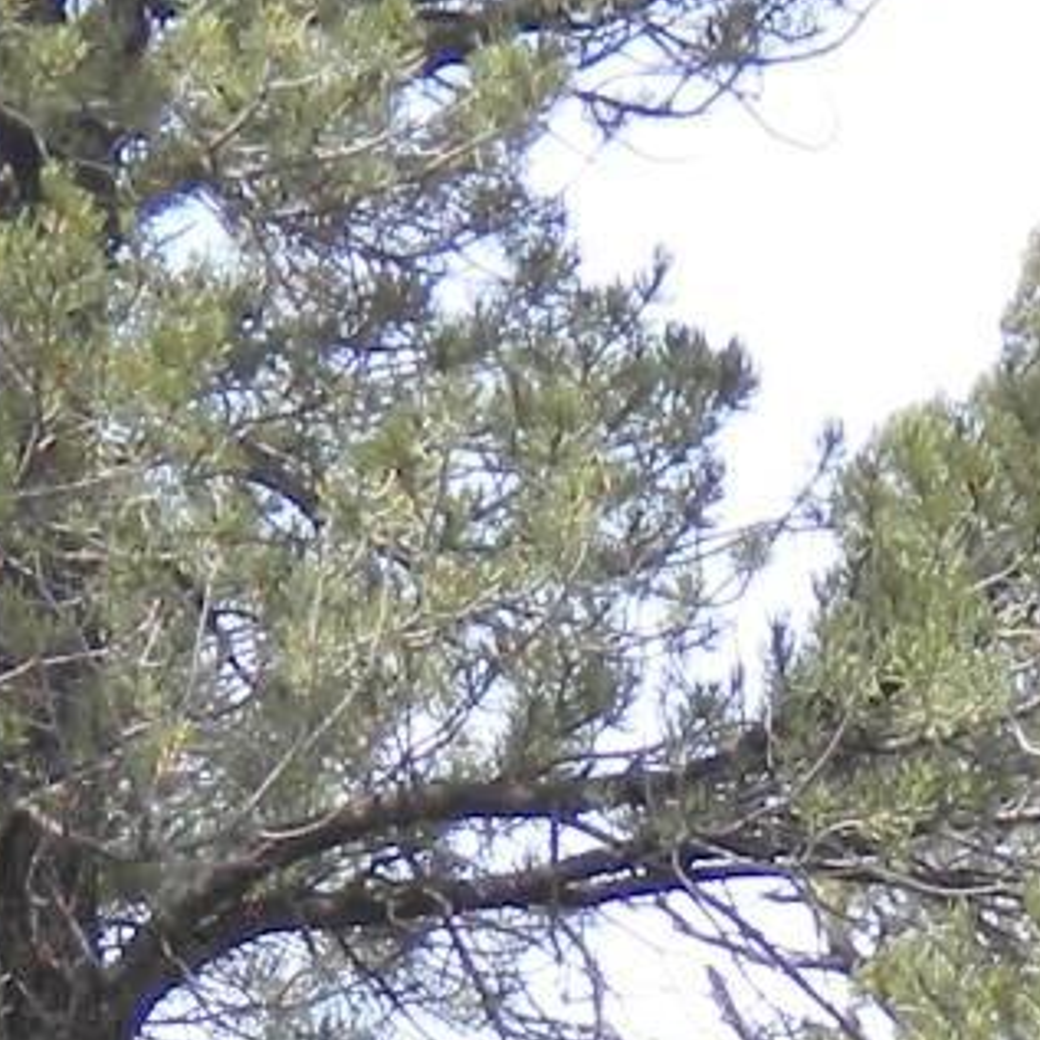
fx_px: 20394
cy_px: 1650
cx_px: 1473
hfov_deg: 2.9
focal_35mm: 600
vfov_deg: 2.9
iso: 80
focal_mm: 18.9
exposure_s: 1/177
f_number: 5.9
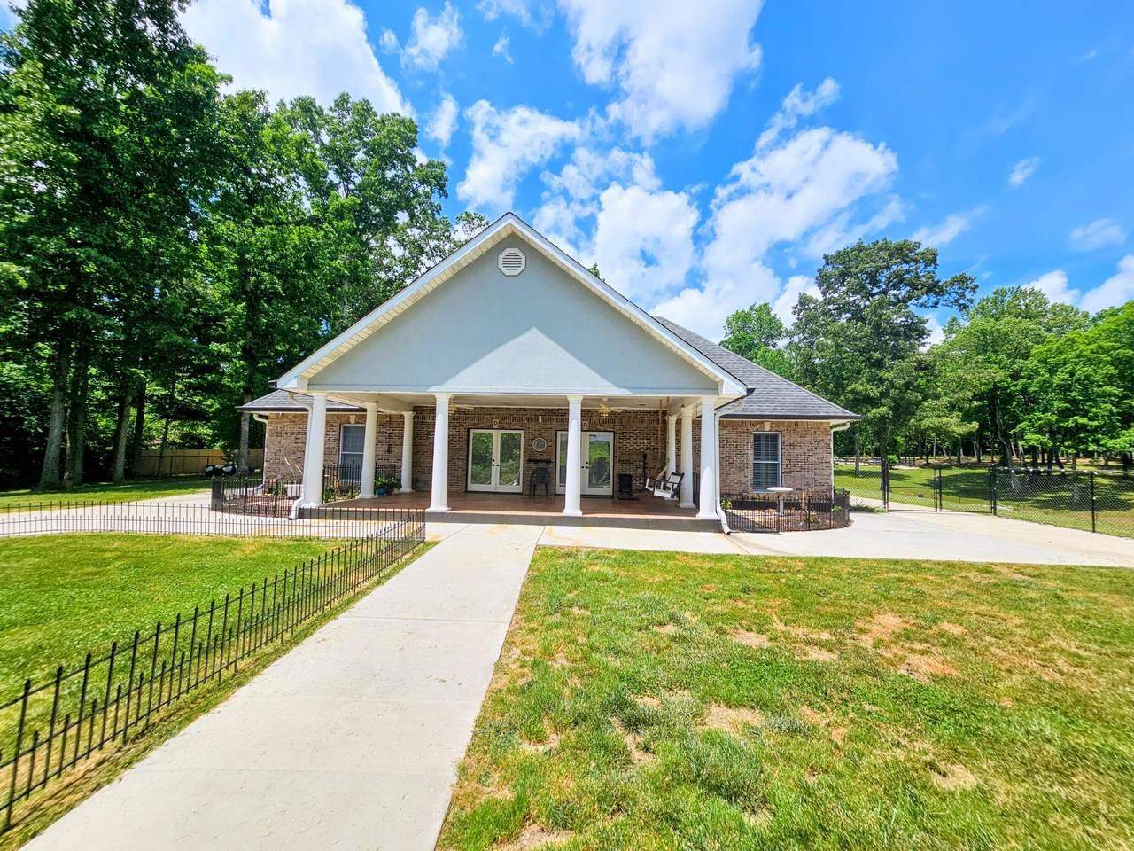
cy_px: 426
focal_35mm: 13
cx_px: 567
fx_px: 426
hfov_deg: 106.2
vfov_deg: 89.9
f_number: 2.2
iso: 50
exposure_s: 1/3264
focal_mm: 2.2
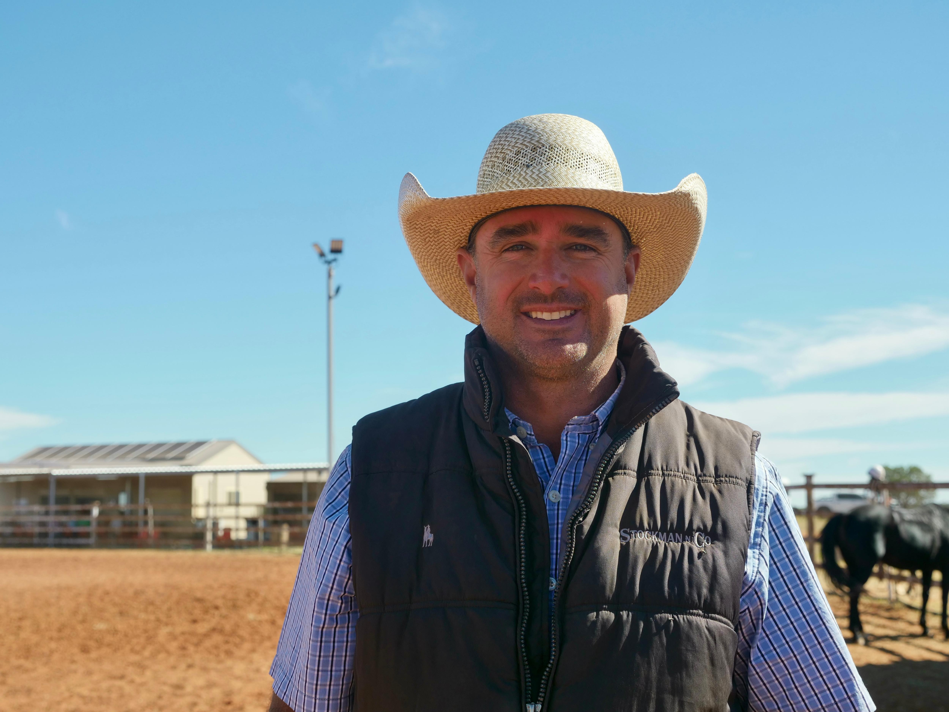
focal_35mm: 52
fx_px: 1426
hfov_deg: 36.8
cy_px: 356
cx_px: 474
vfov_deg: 28.0
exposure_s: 1/1300
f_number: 4.5
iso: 200
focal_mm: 26
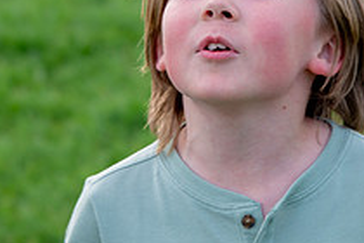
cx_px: 279
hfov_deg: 6.2
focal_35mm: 334
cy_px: -18
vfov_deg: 4.1
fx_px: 3377
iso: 200
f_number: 5
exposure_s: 1/250
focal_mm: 92
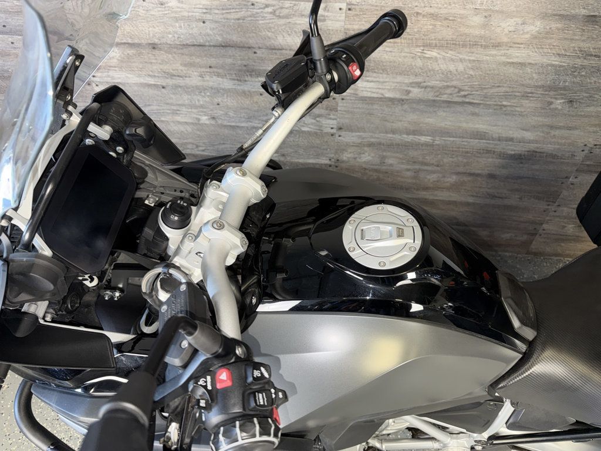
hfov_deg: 71.6
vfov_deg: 56.8
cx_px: 300
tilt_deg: -46.6
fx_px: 417
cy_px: 226
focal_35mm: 24
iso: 64
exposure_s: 1/15
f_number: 1.78
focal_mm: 6.76
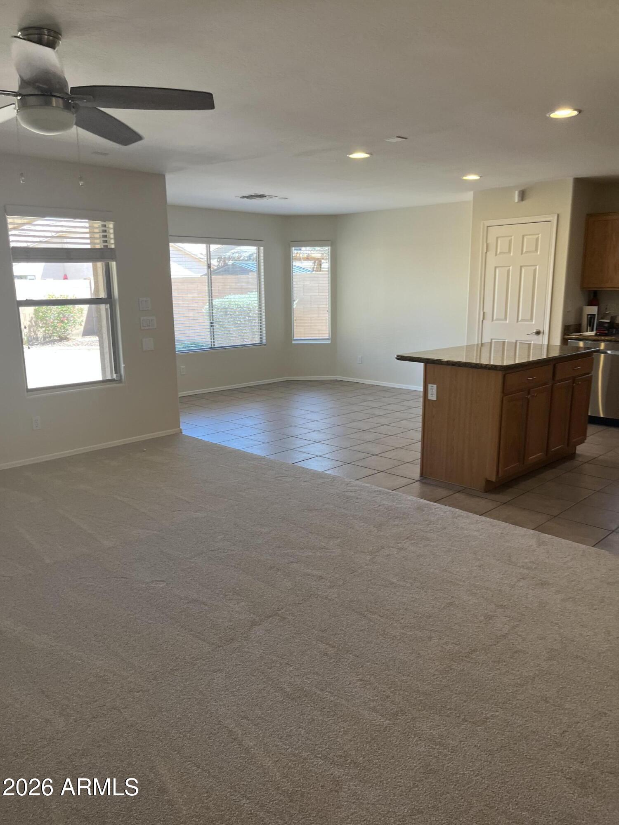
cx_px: 310
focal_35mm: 26
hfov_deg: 53.1
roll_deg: +1.1
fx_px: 620
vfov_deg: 67.3
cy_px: 412
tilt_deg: -12.5
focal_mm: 5.1
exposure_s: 1/120
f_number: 1.6
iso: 64
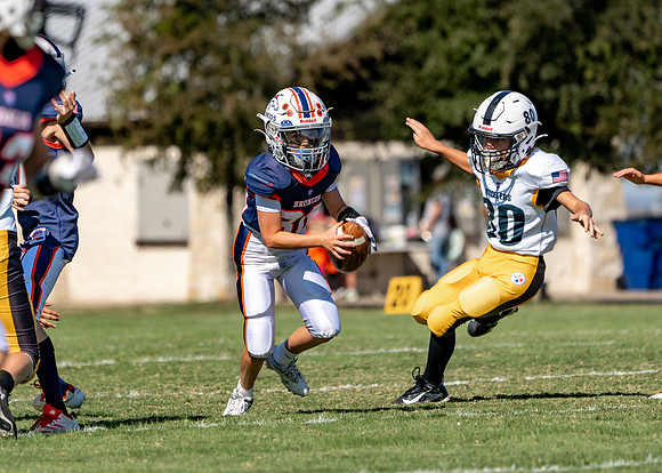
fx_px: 7402
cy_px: 174
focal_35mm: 394
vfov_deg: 3.7
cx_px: 275
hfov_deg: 5.1
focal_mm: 288
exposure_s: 1/1250
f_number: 5.6
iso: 125
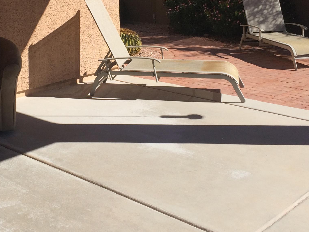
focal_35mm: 57
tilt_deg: -11.1
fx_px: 509
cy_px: 46
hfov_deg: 33.4
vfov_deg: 25.2
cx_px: 97
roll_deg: +1.9
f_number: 2.2
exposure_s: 1/2160
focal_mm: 4.15
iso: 32
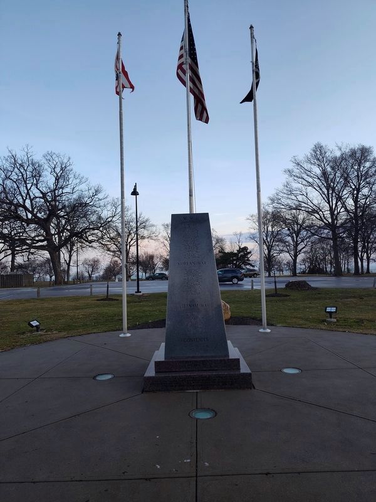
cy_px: 251
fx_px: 333
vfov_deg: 73.9
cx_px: 188
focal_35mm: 23
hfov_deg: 58.9
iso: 100
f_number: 1.8
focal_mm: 5.56
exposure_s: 1/218
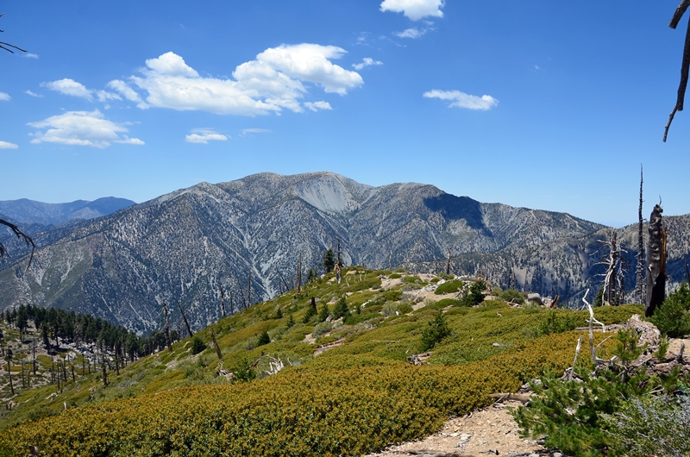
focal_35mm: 27
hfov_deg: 67.5
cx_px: 345
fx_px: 516
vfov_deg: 47.7
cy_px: 228
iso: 100
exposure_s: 1/320
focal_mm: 18
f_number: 7.1
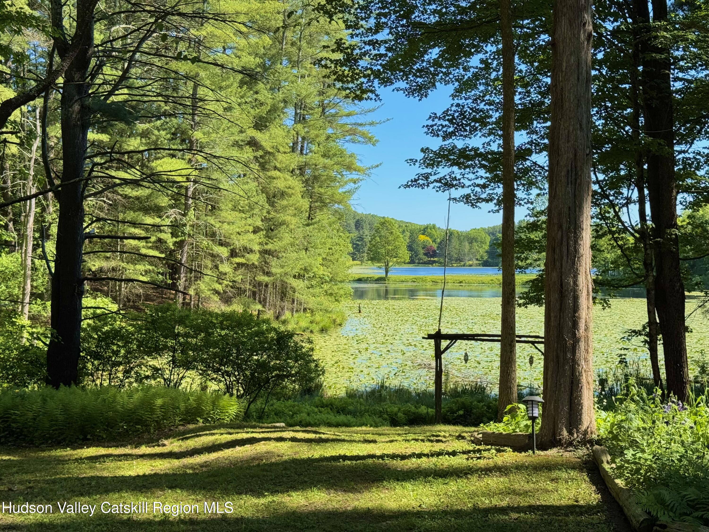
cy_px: 266
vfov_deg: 30.3
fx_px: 983
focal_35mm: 48
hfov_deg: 39.7
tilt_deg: -1.2
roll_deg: -0.1
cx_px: 354
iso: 64
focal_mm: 6.76
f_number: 1.78
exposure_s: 1/1524
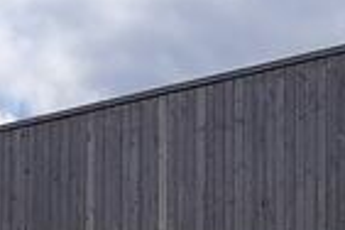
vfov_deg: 7.4
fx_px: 1696
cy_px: 514
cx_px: 272
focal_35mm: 177
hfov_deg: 11.6
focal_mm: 4.6
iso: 32
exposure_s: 1/1692
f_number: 2
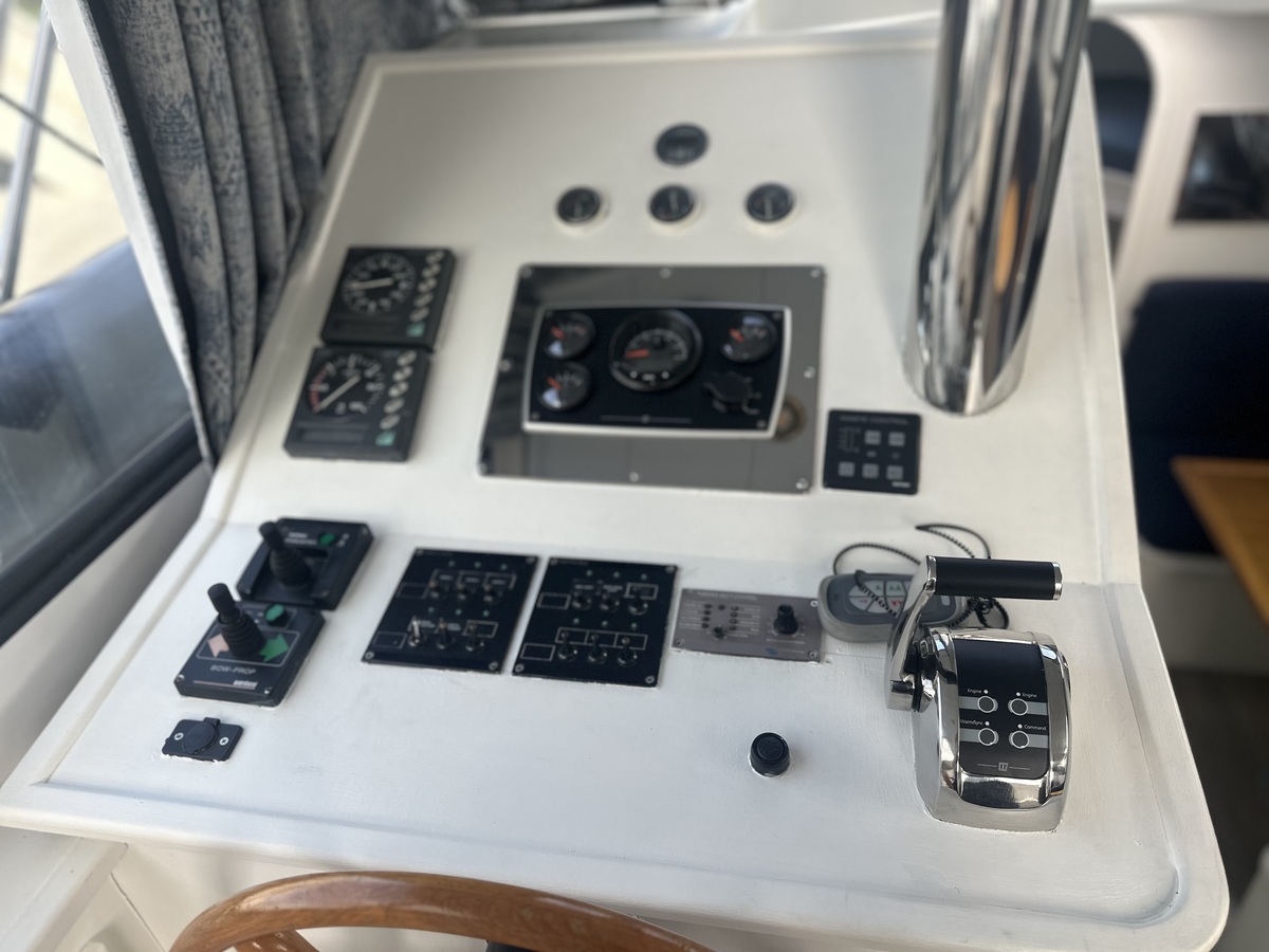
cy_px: 476
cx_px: 634
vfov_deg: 56.8
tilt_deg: -32.0
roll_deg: +2.9
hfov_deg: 71.6
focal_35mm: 24
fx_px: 880
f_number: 1.78
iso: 80
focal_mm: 6.86
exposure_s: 1/355
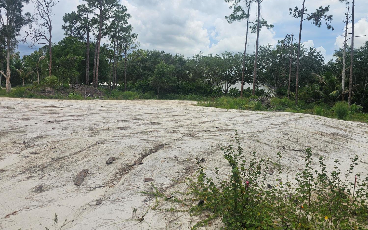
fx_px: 261
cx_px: 192
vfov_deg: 47.3
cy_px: 89
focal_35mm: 26
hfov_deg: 70.4
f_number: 1.7
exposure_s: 1/1580
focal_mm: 6.3
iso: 10
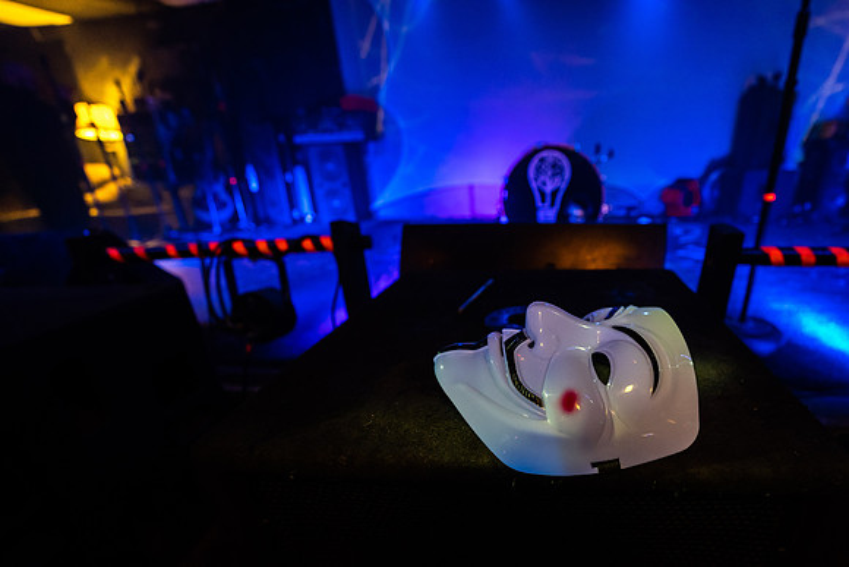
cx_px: 519
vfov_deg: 68.8
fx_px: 407
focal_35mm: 17
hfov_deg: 90.9
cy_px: 345
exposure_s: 1/80
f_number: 2.8
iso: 3200
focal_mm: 14
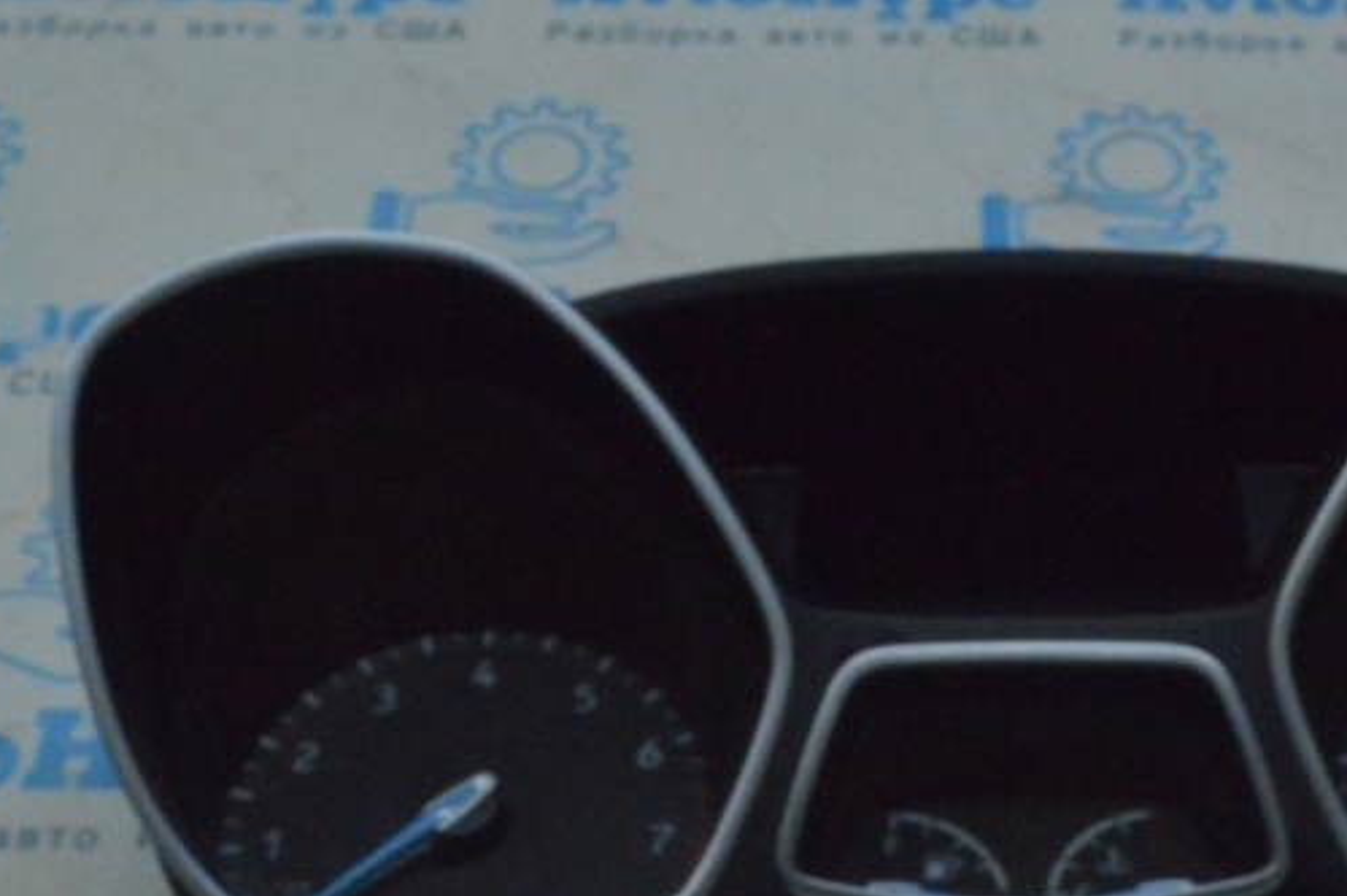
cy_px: 614
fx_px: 2880
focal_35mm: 77
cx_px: 1004
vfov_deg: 17.6
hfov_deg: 26.0
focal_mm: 25
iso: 5600
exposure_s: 1/80
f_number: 25
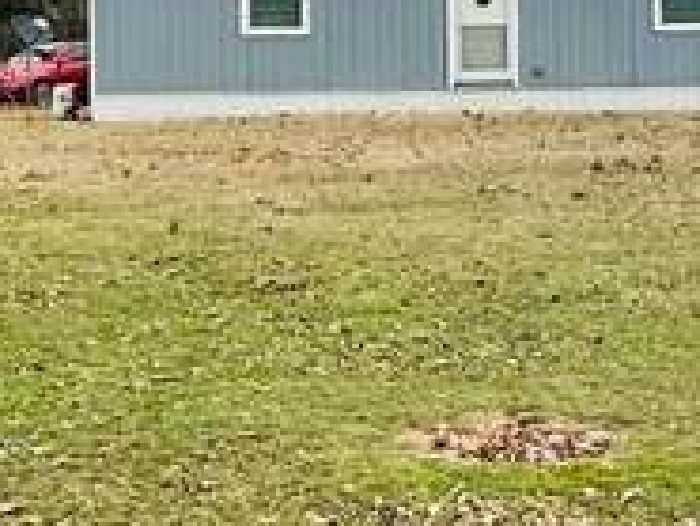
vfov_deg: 15.1
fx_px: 1963
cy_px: 72
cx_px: 522
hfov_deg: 20.1
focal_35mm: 97
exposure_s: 1/525
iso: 40
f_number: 2.2
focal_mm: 2.22
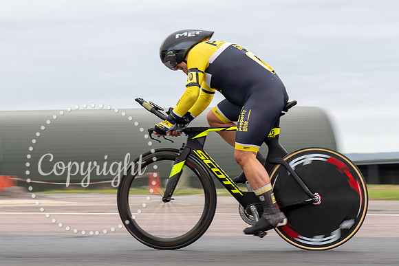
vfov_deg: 10.1
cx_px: 144
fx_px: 1510
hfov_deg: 15.0
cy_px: 125
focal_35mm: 136
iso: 125
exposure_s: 1/125
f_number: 7.1
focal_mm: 79
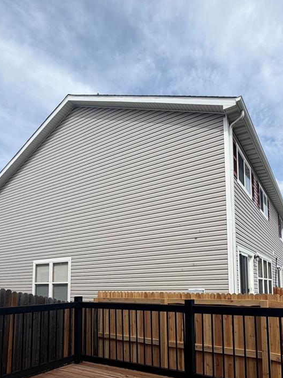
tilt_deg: +4.6
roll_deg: +0.6
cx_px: 168
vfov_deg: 68.5
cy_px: 267
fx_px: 262
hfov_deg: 56.4
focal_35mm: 24
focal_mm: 2.22
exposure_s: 1/914
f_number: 2.2
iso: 20
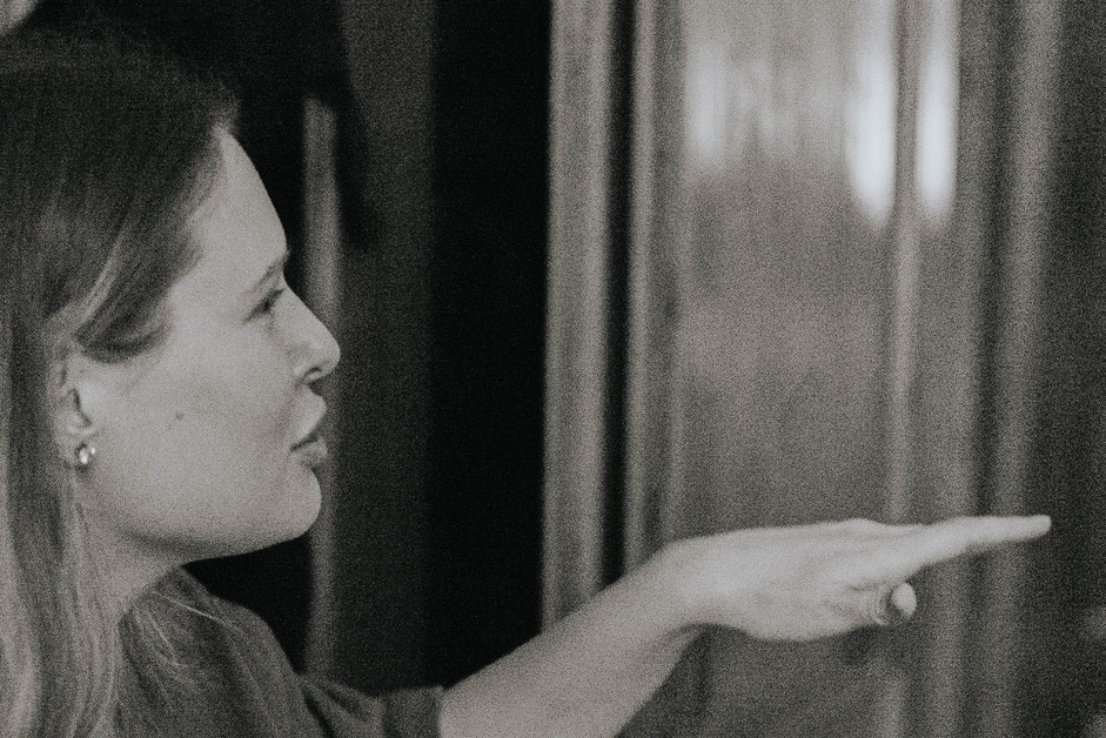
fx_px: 4179
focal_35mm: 136
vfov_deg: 10.1
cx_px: 321
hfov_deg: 15.0
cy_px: 603
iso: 5000
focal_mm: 50
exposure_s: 1/100
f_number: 1.8
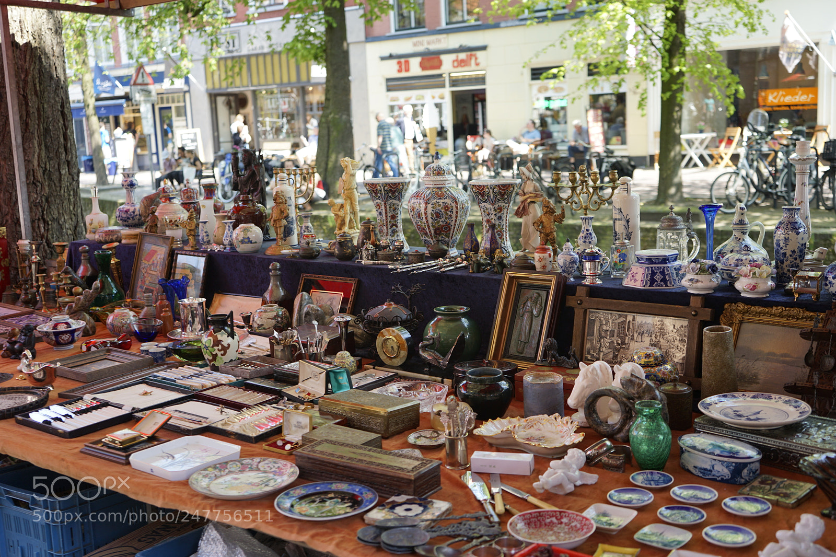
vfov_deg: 33.4
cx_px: 418
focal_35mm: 40
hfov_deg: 48.5
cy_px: 278
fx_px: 929
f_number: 4.5
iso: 100
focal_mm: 40
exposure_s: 1/60
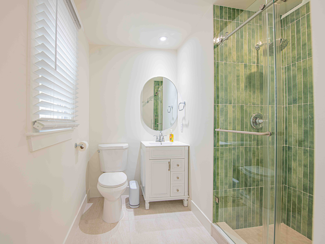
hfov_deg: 95.9
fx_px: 145
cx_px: 142
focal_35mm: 15
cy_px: 122
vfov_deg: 79.9
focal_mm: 14
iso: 64
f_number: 7.1
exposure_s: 1/3
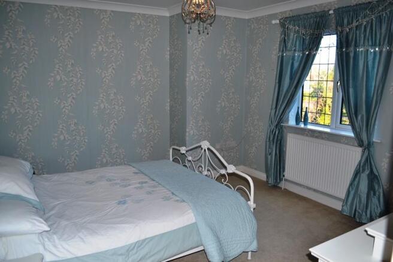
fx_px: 295
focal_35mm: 27
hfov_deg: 67.4
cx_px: 196
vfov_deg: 47.9
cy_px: 131
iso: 100
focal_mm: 18
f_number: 3.5
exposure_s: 1/60
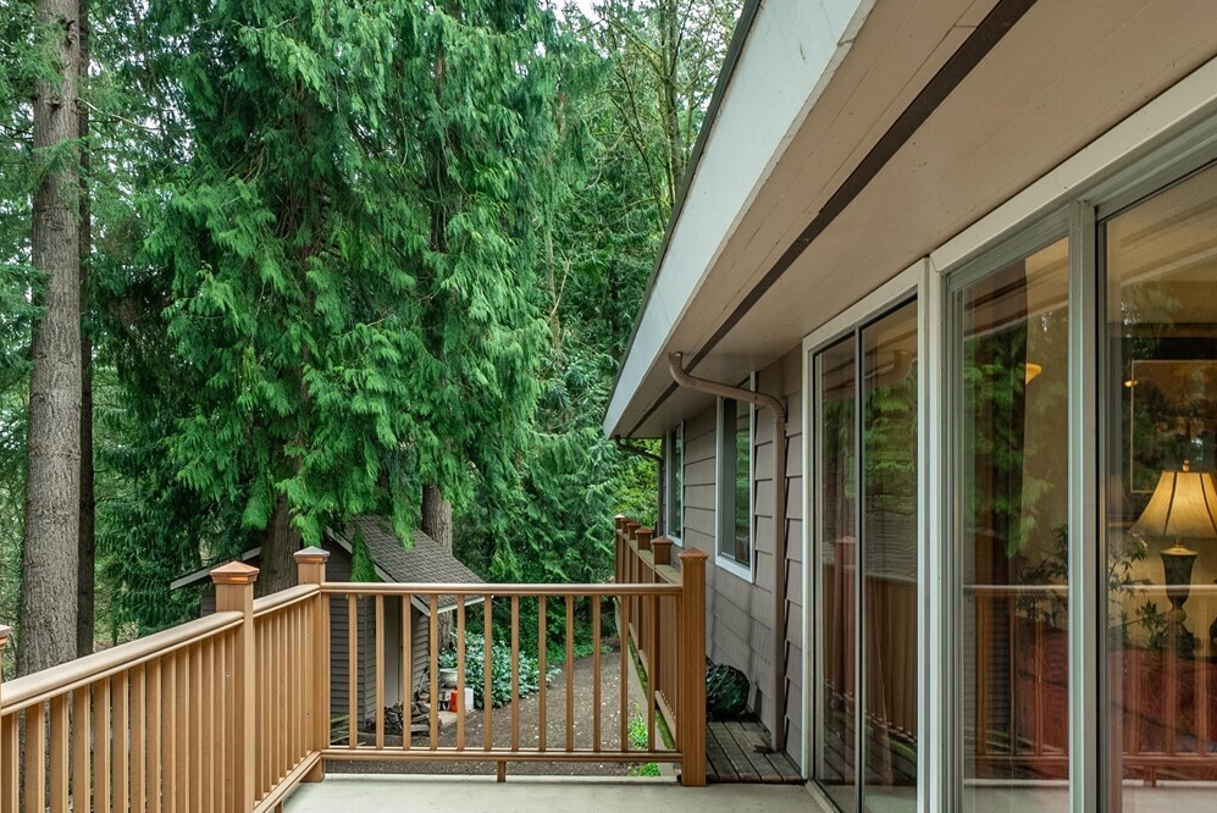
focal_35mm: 34
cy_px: 522
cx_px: 545
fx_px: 1150
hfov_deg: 55.7
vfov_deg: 38.6
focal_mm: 20
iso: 500
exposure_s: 1/30
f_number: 7.1
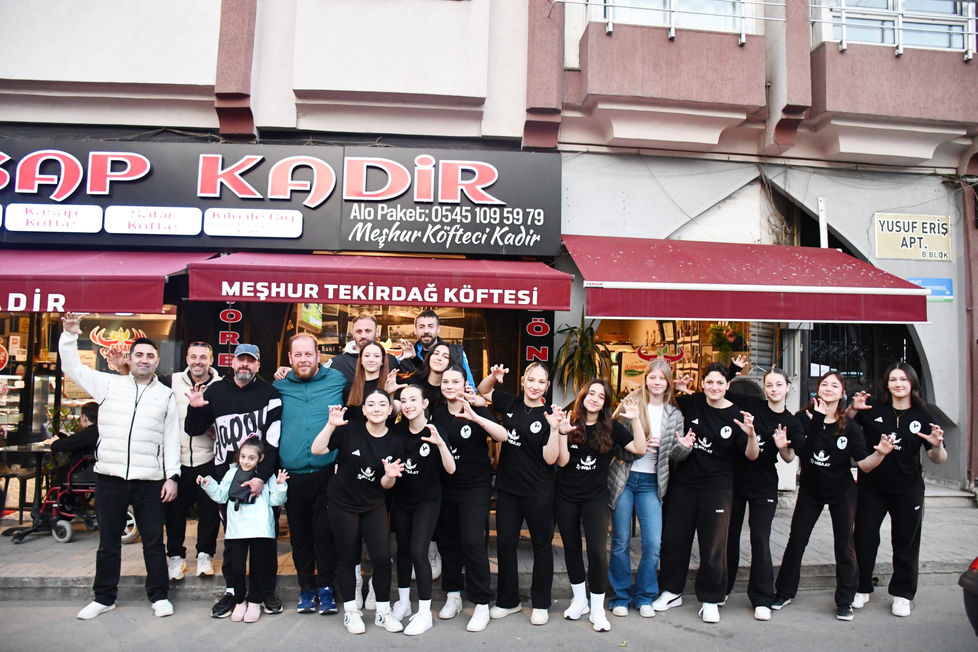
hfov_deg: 67.4
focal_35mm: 27
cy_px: 326
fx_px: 733
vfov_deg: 47.9
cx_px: 489
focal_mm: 18
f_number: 3.5
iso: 2800
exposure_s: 1/125
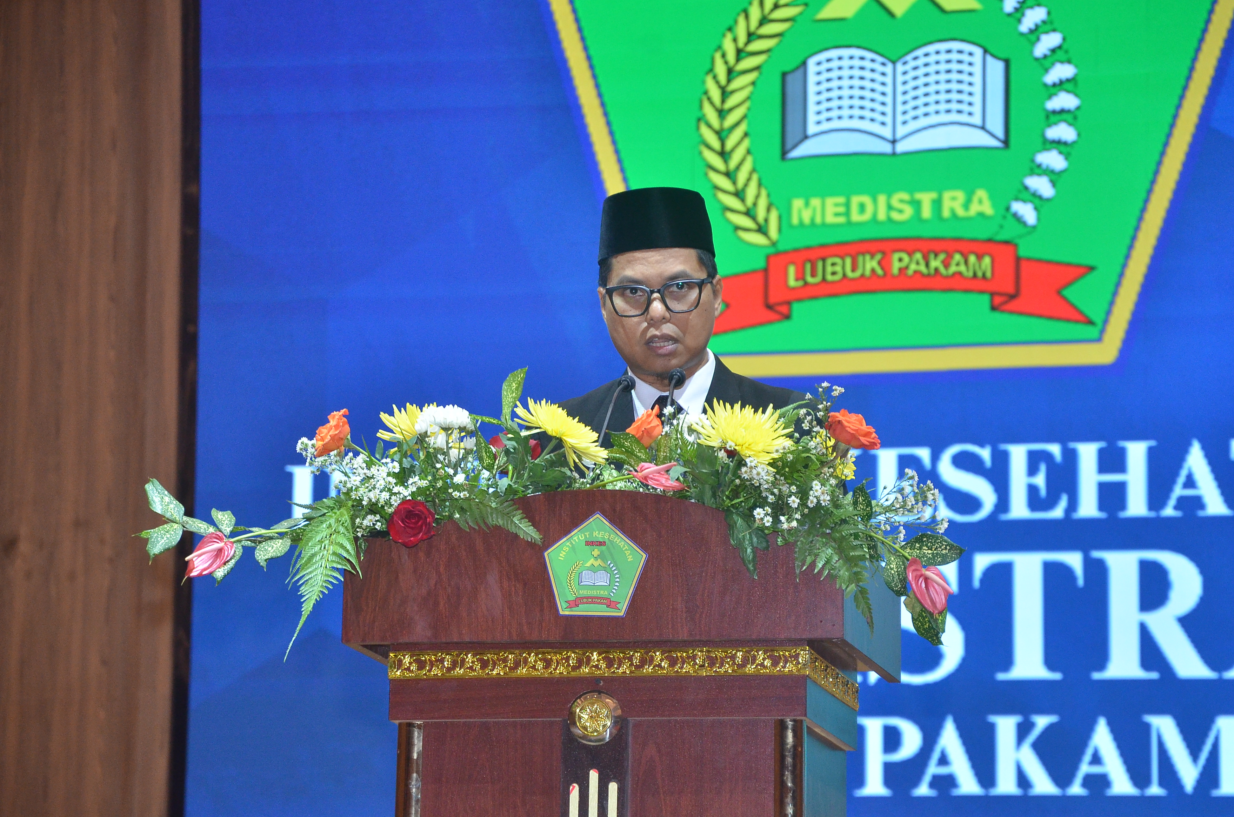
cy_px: 416
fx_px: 5662
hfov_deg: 12.4
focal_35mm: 166
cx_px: 639
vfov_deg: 8.3
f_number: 5.6
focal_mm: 105
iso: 1250
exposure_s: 1/125
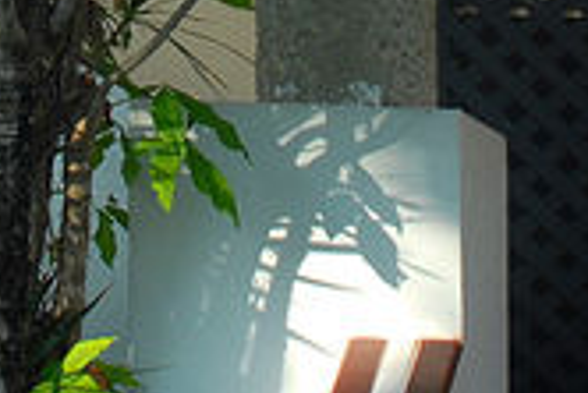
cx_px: 347
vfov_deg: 5.9
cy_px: -294
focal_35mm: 228
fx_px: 3727
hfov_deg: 9.0
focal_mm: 28
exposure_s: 1/80
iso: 160
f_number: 9
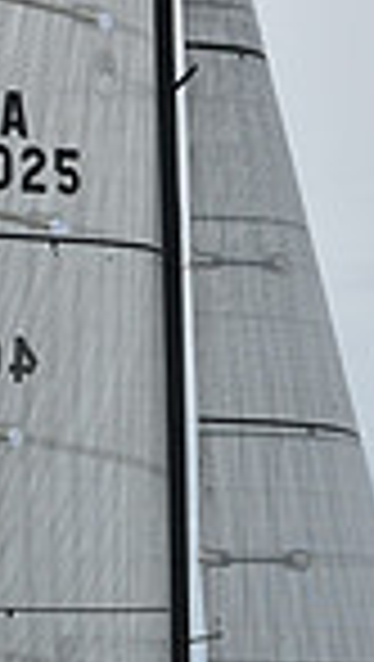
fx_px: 5081
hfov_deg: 4.2
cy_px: 644
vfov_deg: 7.4
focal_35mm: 289
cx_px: 205
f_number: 11
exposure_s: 1/800
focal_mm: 70
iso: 250
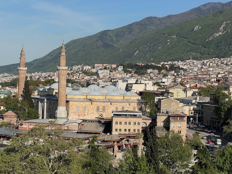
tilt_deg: +0.5
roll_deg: -1.5
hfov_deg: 25.3
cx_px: 116
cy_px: 87
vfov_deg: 19.1
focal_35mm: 77
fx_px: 516
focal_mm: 9
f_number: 2.8
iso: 32
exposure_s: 1/911
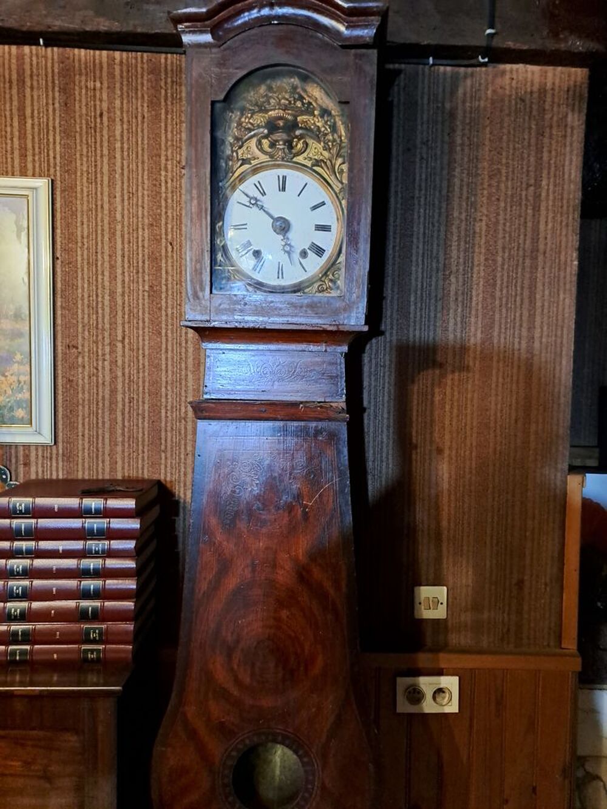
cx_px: 304
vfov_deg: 69.4
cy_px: 404
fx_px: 584
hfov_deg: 54.9
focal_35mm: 25
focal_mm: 4.65
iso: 800
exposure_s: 1/17
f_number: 1.8
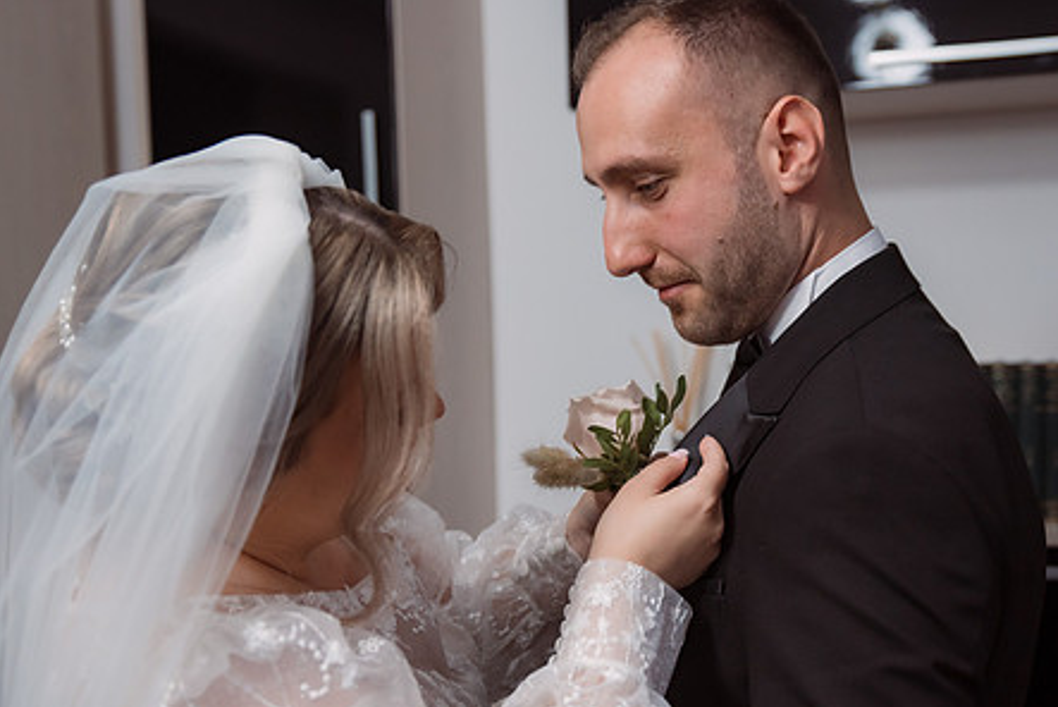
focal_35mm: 55
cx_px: 611
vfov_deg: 24.6
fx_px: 1617
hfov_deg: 36.1
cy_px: 441
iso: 1600
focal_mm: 42
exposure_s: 1/200
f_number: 2.8
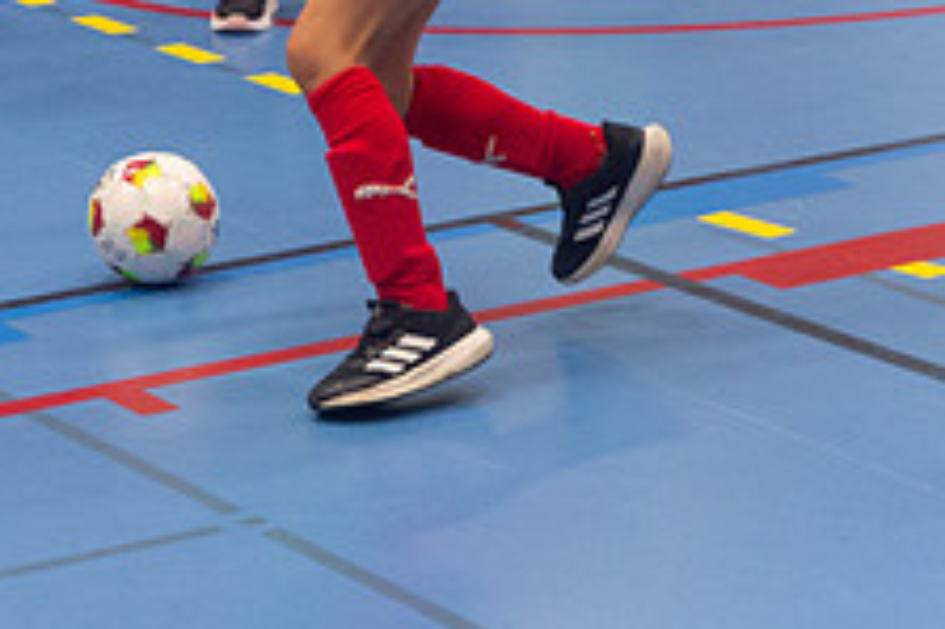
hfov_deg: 11.4
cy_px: -34
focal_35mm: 181
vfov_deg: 7.5
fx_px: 4748
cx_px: 329
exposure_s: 1/400
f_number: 3.5
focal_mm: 70
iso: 3200
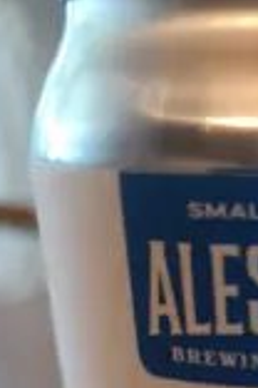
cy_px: 495
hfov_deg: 19.8
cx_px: 320
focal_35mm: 64
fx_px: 688
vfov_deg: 26.8
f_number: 2.2
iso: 500
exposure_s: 1/25
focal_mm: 5.59
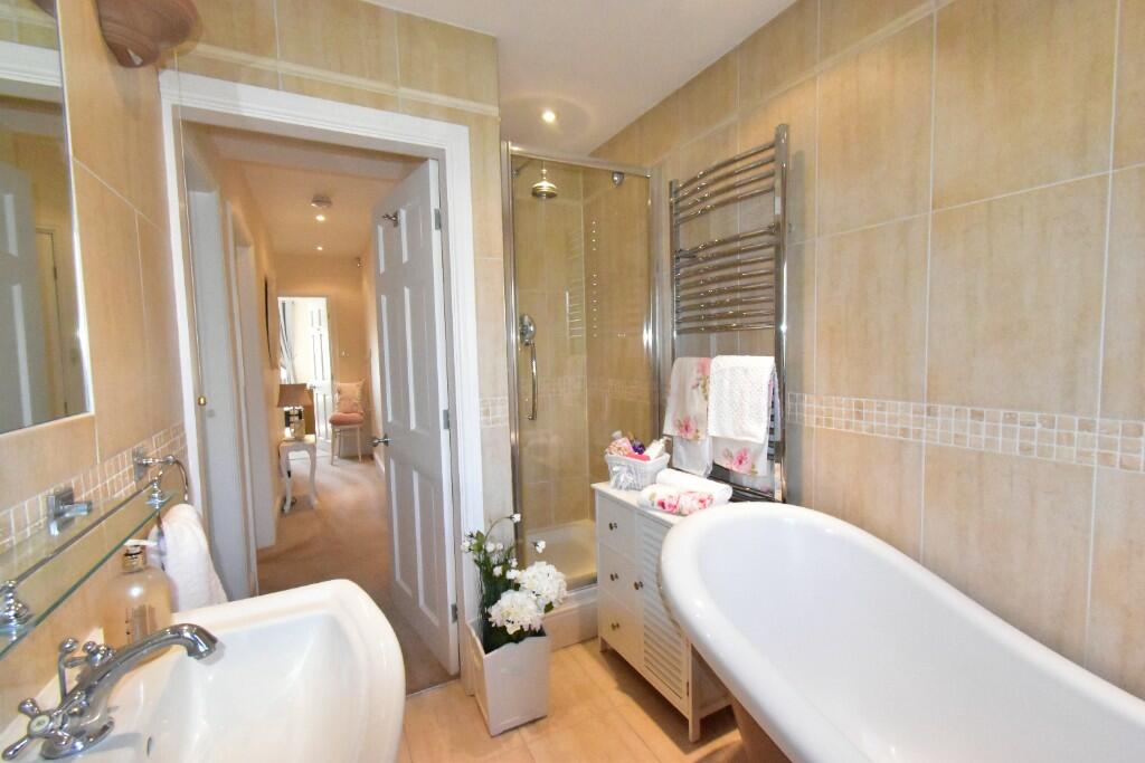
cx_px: 572
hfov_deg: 100.4
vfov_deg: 77.3
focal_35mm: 15
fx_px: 477
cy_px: 382
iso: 12800
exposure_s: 1/200
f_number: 13
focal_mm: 10
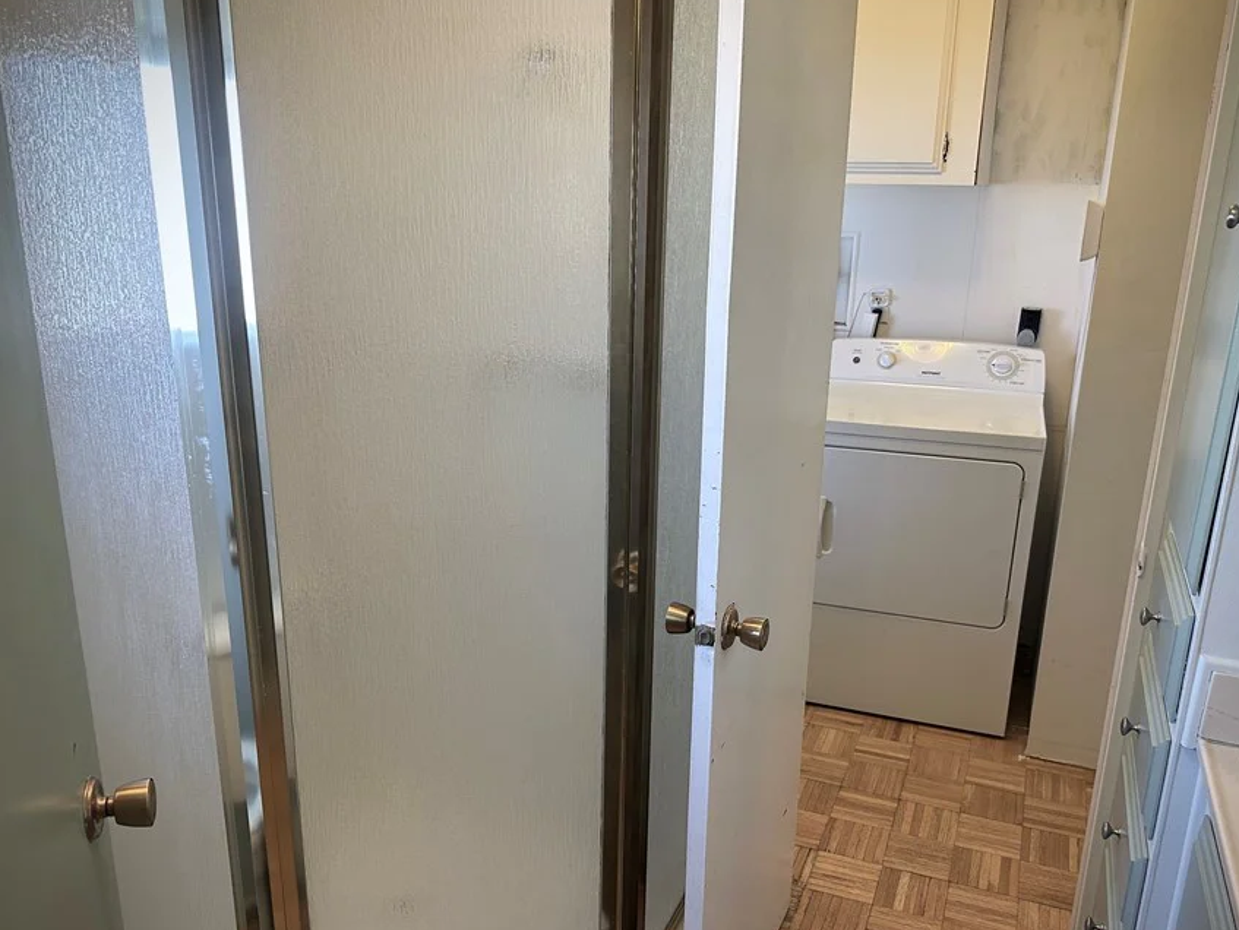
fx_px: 1038
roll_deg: -0.5
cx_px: 649
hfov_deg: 61.6
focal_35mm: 29
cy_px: 518
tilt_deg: -17.0
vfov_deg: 48.2
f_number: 1.78
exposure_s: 1/120
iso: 200
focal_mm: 6.86
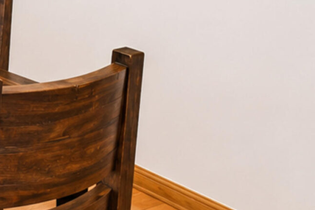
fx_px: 516
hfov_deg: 20.5
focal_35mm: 59
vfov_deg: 19.4
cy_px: -125
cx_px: -281
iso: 1250
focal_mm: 10
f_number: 7.1
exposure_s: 1/80
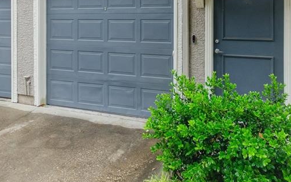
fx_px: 246
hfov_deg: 61.2
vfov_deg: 38.7
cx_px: 154
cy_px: 31
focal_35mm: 31
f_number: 4
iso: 640
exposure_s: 1/60
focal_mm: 10
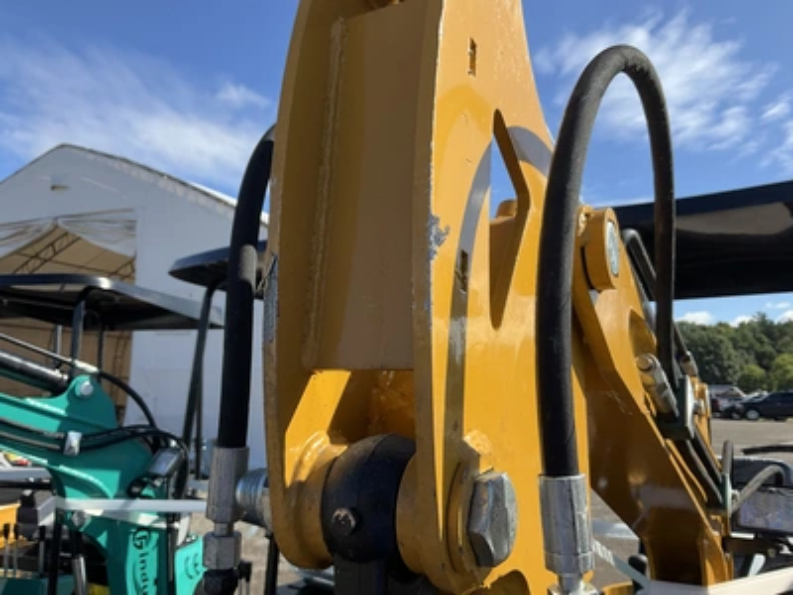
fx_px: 664
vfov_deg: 48.2
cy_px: 298
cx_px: 396
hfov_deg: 61.7
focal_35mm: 29
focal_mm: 3
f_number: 1.8
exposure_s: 1/1221
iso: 25
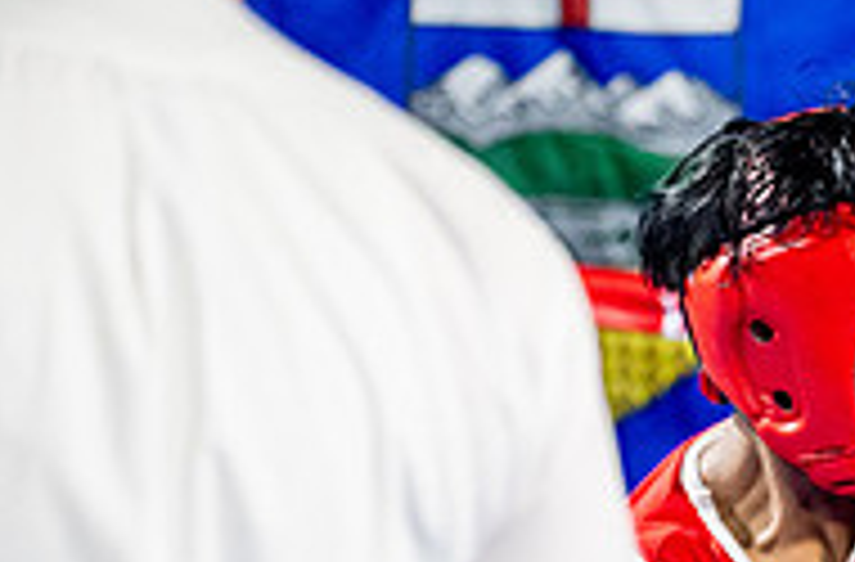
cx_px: 1522
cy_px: 852
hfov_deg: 6.0
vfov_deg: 4.0
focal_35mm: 340
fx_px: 8042
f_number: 2
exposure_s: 1/800
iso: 3200
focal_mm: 88
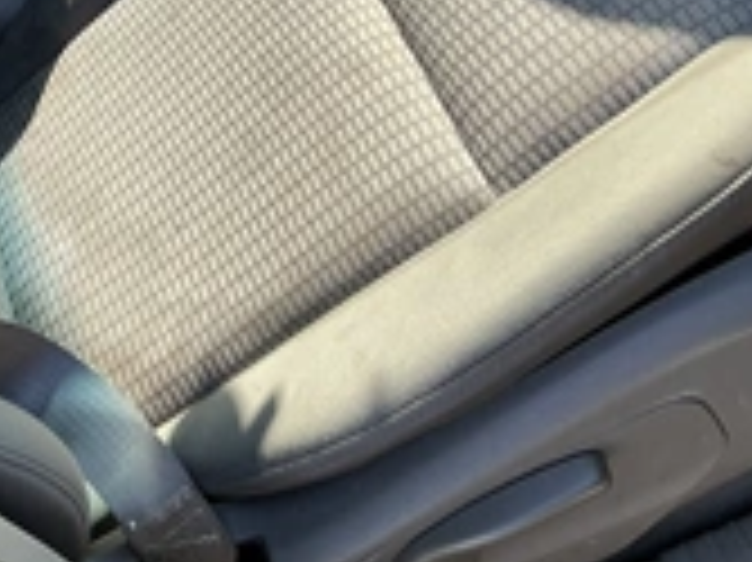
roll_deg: +41.3
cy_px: -90
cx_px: -50
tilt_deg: -33.7
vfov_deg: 20.6
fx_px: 1454
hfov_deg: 26.9
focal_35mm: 67
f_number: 1.8
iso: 16
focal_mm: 3
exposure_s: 1/123
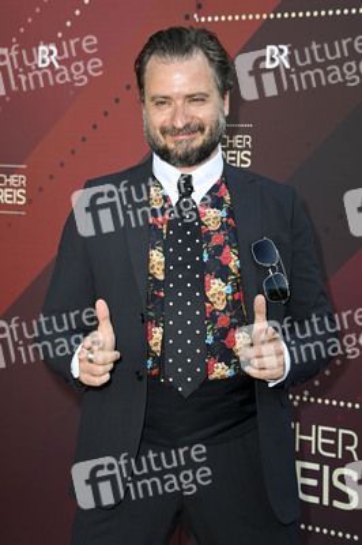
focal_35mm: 92
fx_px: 1390
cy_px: 272
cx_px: 181
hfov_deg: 14.8
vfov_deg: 22.2
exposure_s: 1/250
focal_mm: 92
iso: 400
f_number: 7.1
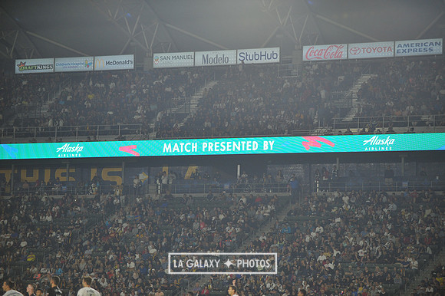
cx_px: 222
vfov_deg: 10.1
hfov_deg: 15.2
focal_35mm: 135
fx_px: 1668
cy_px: 148
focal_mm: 135
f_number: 2.8
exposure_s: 1/1000
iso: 1250
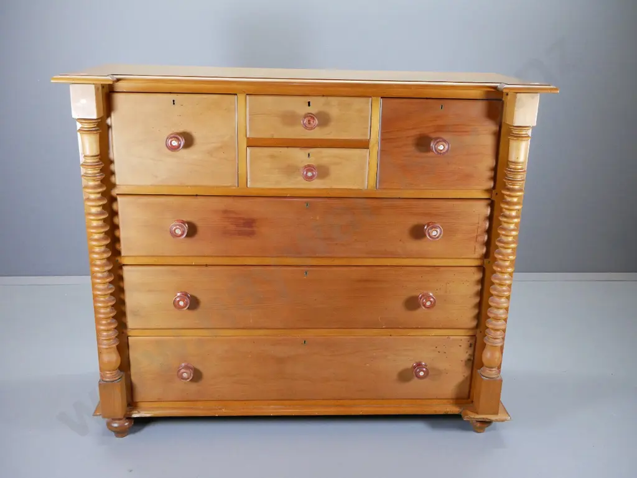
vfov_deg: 41.8
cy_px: 239
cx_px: 318
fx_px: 626
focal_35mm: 34
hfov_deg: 53.9
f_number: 7.1
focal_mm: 17
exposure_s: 1/50
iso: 3200
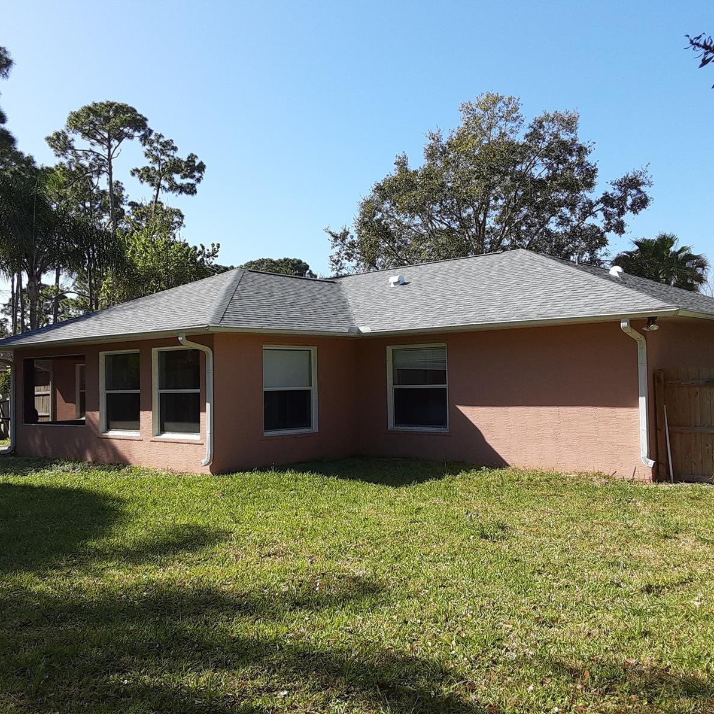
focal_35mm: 32
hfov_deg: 51.0
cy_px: 357
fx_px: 747
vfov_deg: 51.1
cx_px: 322
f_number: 1.9
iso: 40
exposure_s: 1/1103
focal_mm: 2.91
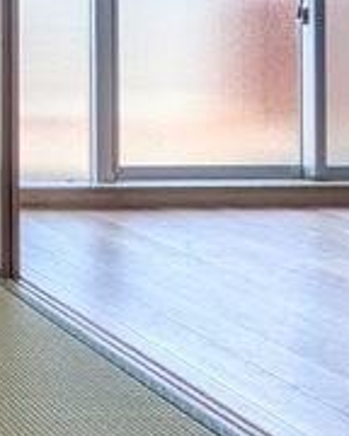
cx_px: -434
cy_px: -24
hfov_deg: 15.0
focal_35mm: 73
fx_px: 943
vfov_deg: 24.6
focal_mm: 1.83
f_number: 2.2
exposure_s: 1/137
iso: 49
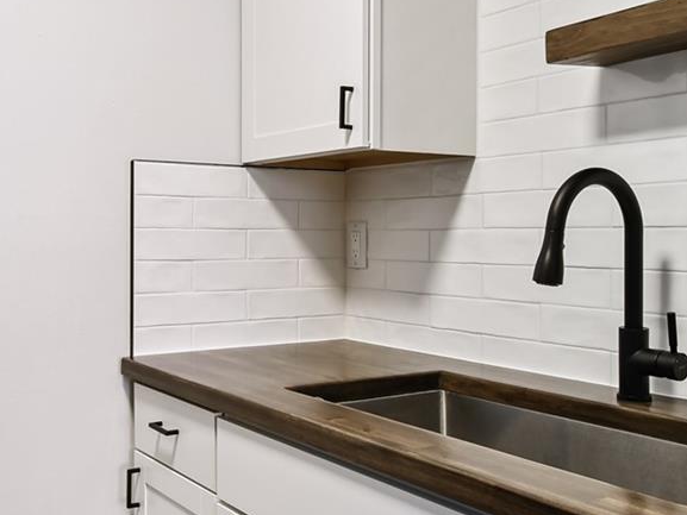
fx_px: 794
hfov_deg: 45.8
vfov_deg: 36.0
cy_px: 238
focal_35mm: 40
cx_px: 210
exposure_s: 1/5
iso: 100
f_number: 7.1
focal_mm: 10
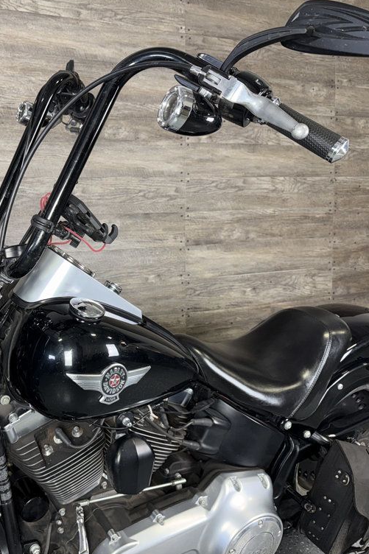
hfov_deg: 37.1
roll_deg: +1.7
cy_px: 275
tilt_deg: -5.0
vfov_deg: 55.8
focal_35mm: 34
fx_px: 523
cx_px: 57
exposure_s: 1/22
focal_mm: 6.76
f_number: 1.78
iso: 80
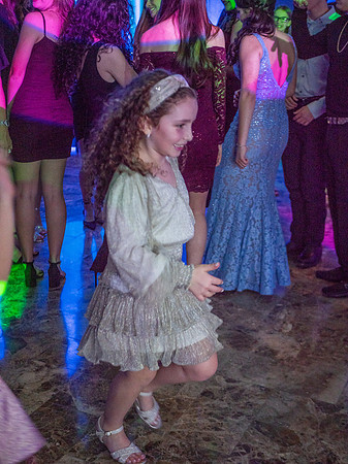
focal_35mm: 50
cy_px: 232
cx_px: 174
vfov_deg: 38.2
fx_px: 671
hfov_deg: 29.1
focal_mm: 25
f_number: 1.7
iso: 800
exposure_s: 1/160
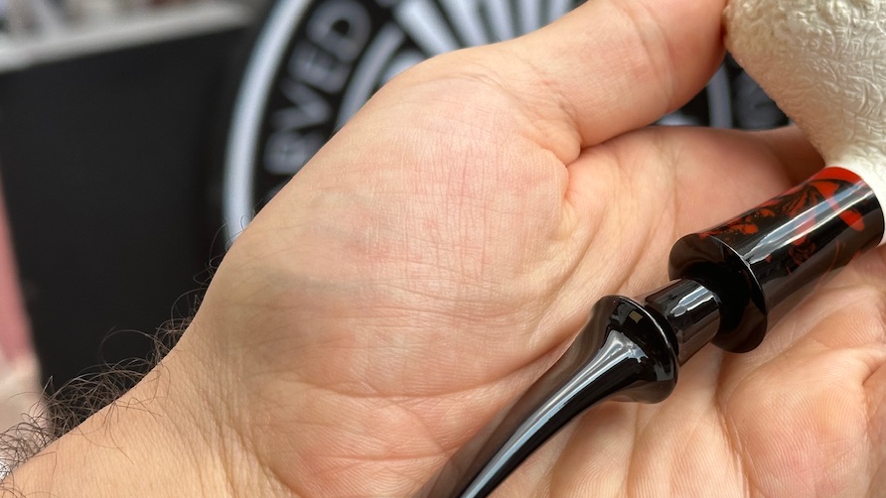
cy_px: 214
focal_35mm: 75
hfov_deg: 28.0
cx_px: 613
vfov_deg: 16.1
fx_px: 1762
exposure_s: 1/894
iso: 64
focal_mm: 6.86
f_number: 1.78
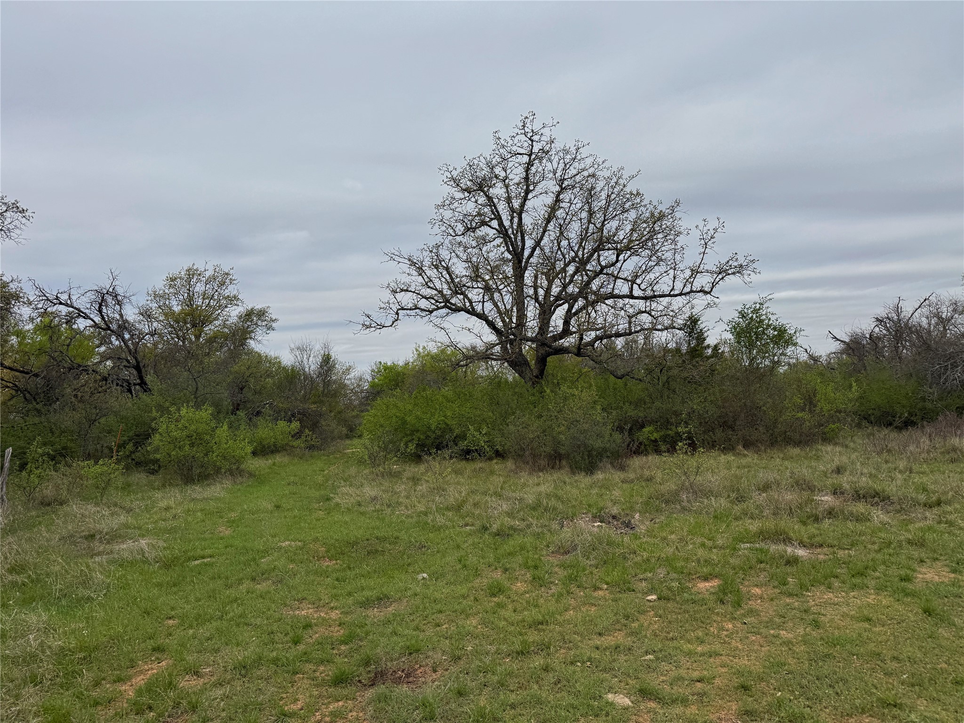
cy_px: 362
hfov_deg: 71.6
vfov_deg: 56.8
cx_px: 482
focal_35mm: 24
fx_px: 668
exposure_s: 1/5319
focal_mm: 6.76
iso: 80
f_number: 1.78
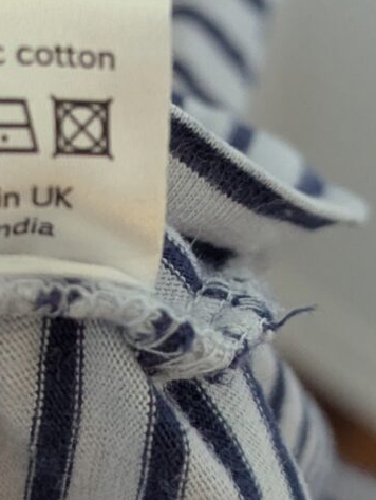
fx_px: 1503
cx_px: 150
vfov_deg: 18.8
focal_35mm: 104
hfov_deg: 14.3
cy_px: 191
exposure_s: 1/114
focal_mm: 6.81
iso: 1508
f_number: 1.85
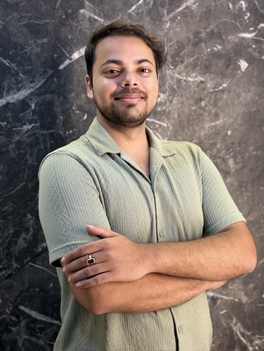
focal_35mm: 53
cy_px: 174
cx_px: 132
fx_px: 539
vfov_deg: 36.2
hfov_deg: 27.5
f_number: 1.6
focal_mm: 5.96
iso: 125
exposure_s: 1/50
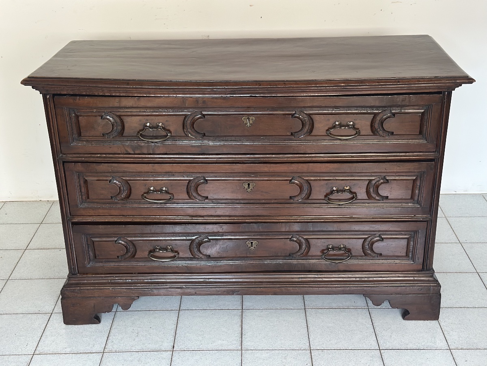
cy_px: 183
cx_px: 244
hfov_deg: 39.7
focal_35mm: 48
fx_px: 675
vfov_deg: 30.3
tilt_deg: -25.4
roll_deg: +1.1
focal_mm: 6.86
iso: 320
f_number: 1.78
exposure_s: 1/60
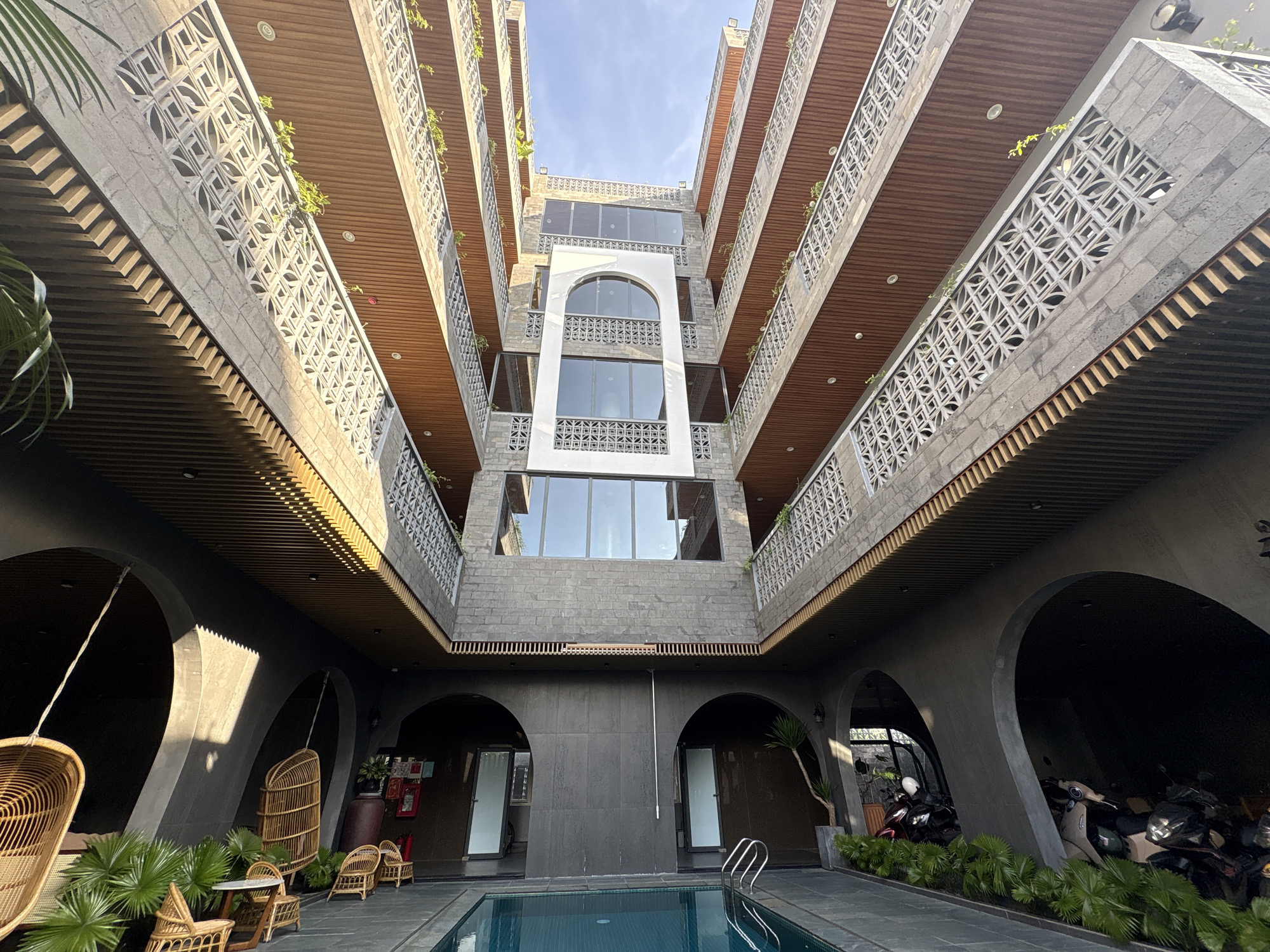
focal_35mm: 14
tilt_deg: +32.5
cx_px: 635
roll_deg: +2.3
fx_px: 514
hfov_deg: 102.1
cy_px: 476
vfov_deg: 85.7
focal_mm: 2.22
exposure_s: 1/190
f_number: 2.2
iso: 50
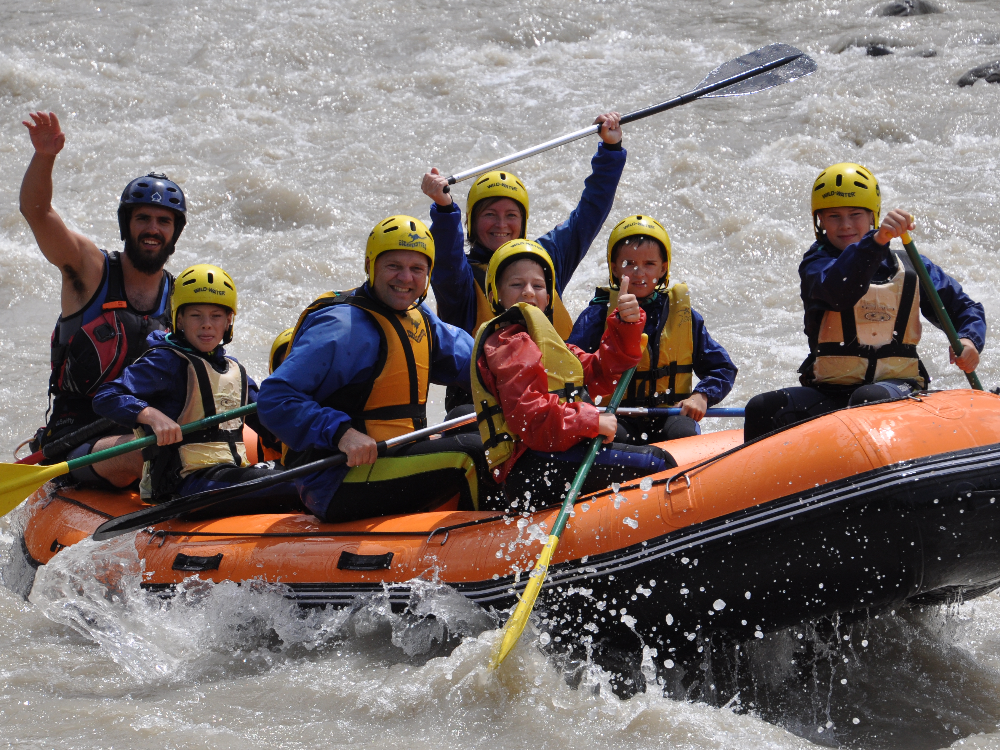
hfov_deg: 10.8
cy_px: 396
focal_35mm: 183
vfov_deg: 8.1
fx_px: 5287
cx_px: 517
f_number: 6.3
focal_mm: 100
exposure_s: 1/1600
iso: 400
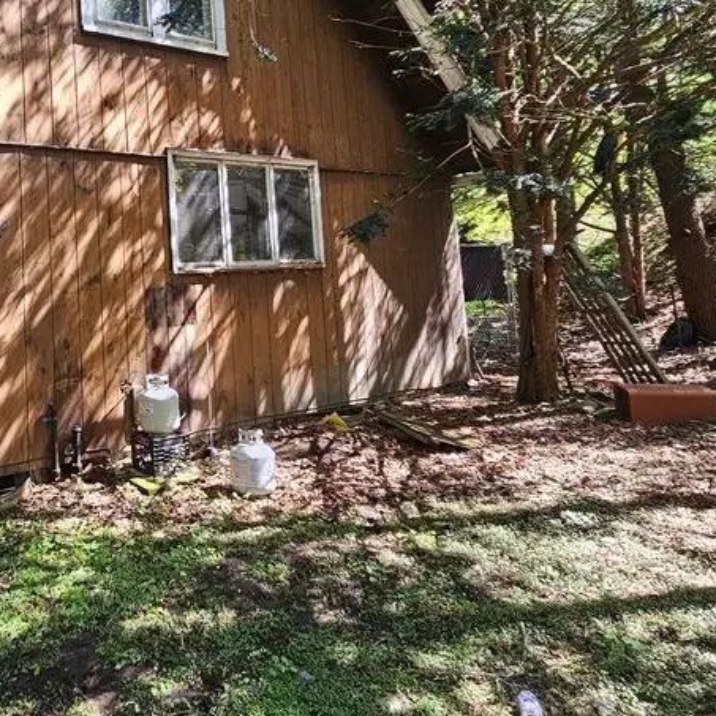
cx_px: 103
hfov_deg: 54.8
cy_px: 228
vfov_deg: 59.3
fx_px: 608
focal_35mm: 26
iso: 64
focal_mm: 2.2
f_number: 2.2
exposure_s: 1/120
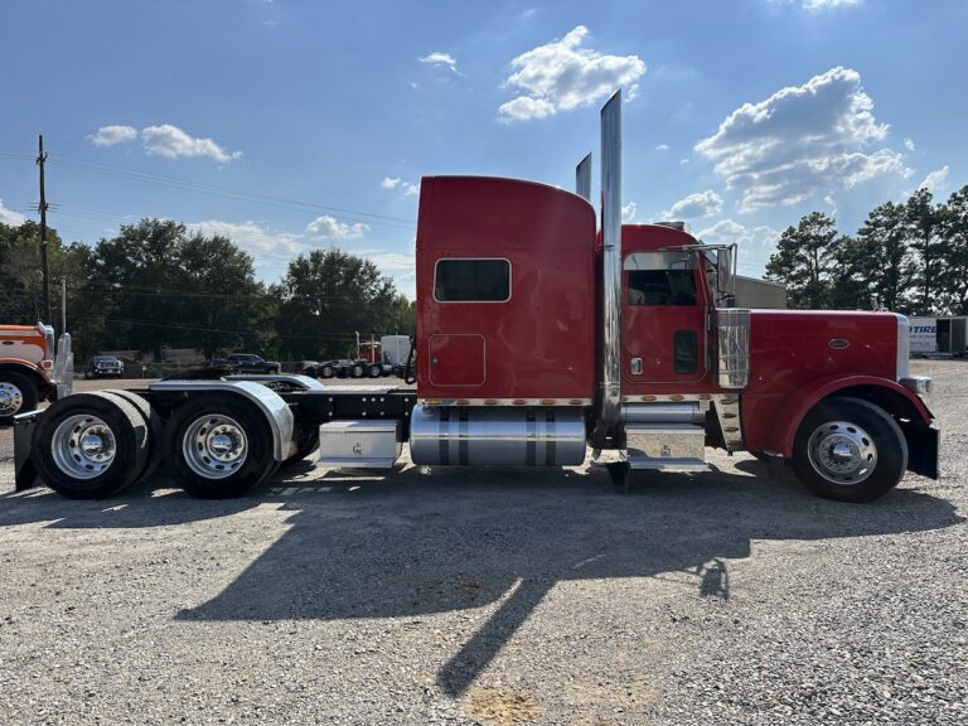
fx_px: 671
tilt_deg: +0.0
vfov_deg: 56.8
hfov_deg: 71.6
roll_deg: +2.4
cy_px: 363
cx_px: 484
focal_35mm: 24
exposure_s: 1/8197
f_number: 1.78
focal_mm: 6.86
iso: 80
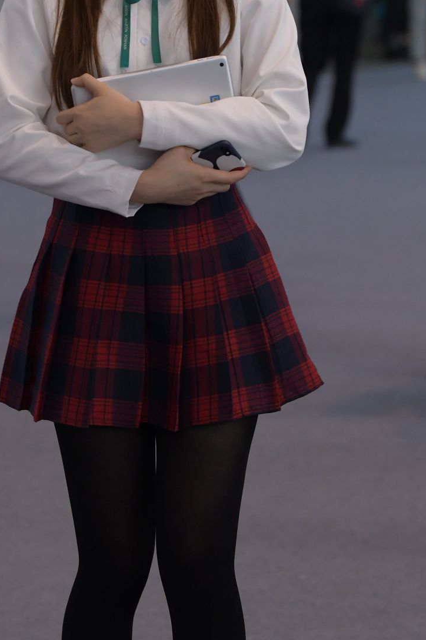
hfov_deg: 5.5
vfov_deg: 8.3
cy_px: 212
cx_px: 139
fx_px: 4402
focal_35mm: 248
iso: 1250
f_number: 4
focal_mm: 102
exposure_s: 1/250
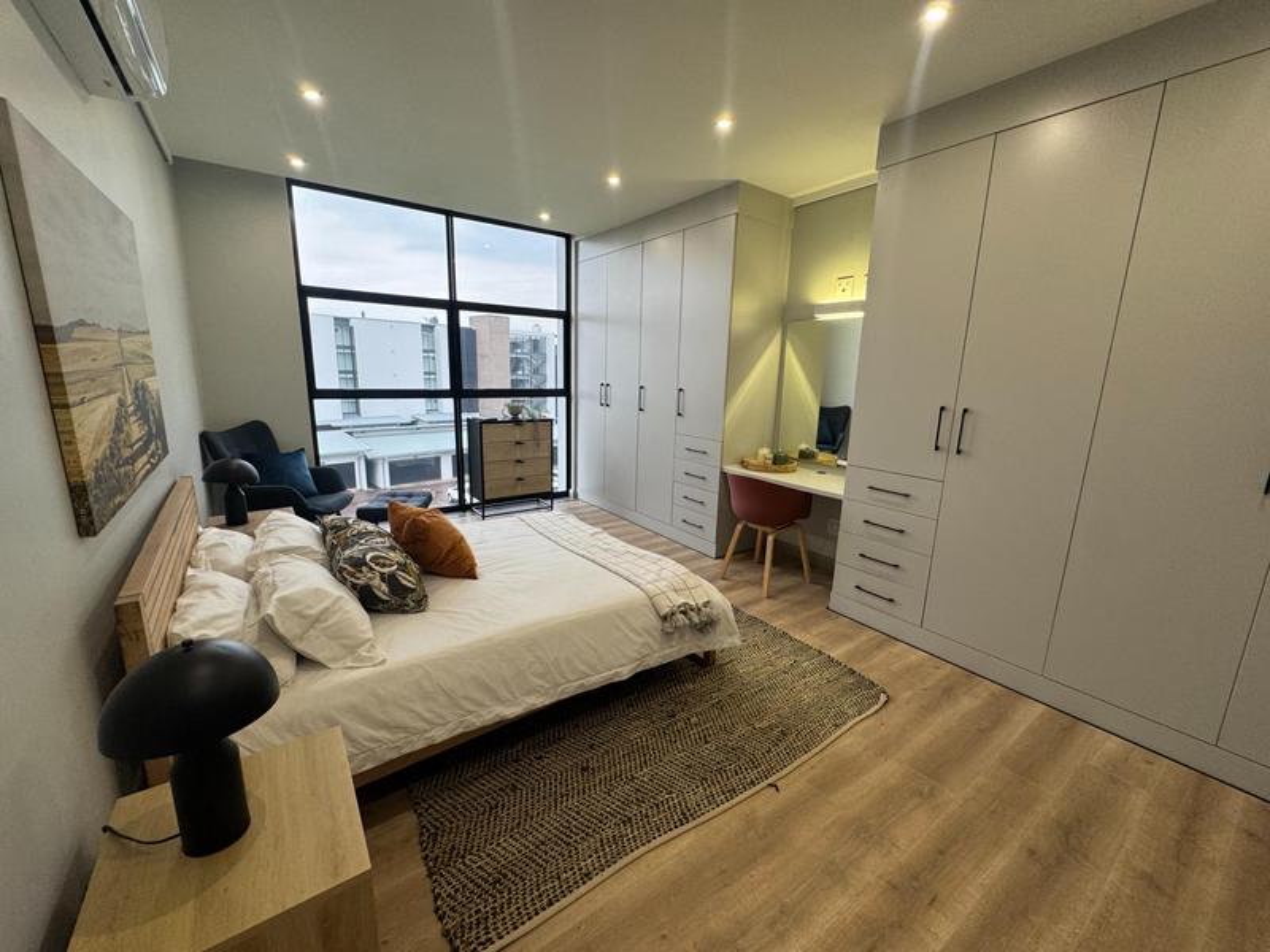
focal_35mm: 14
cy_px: 476
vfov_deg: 85.7
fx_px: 514
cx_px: 635
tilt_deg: -11.7
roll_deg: -1.1
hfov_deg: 102.1
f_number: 2.2
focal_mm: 2.22
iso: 100
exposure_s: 1/100
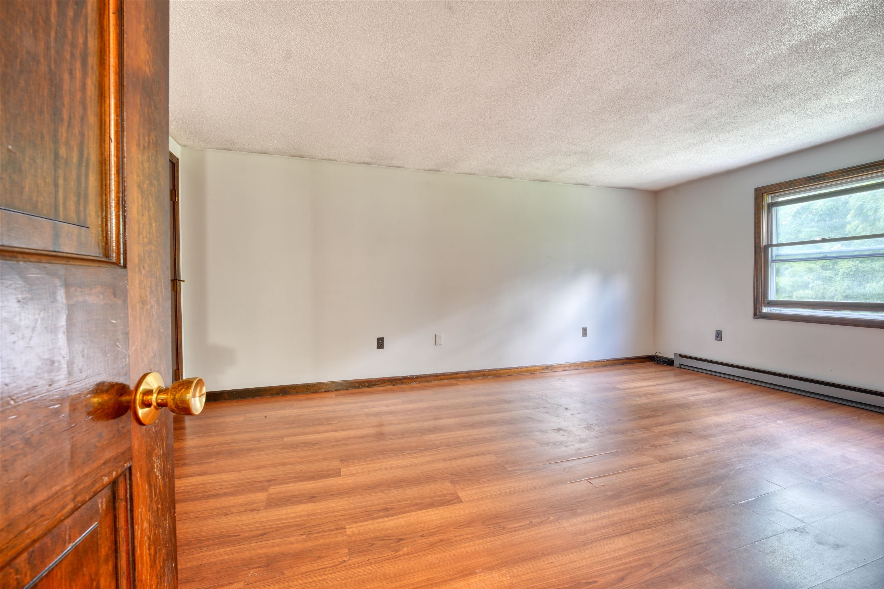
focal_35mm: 14
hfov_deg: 104.3
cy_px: 294
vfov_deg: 81.2
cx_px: 442
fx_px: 344
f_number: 8
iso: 100
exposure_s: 2
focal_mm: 14
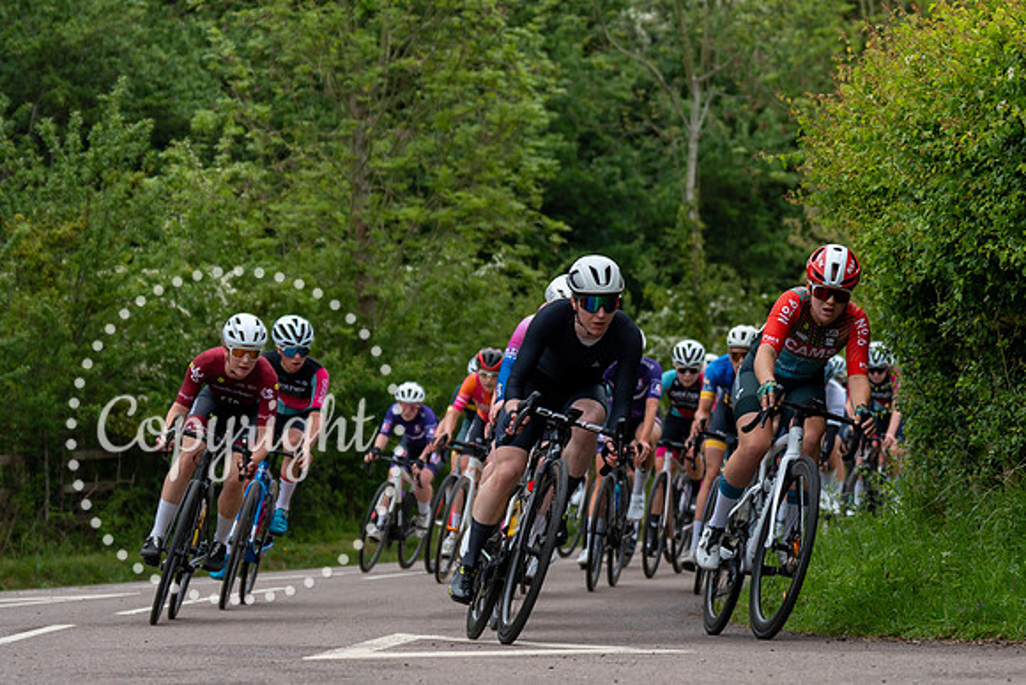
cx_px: 717
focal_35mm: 150
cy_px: 326
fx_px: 4274
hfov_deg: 13.7
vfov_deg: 9.2
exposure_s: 1/800
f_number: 2.8
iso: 125
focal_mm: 70
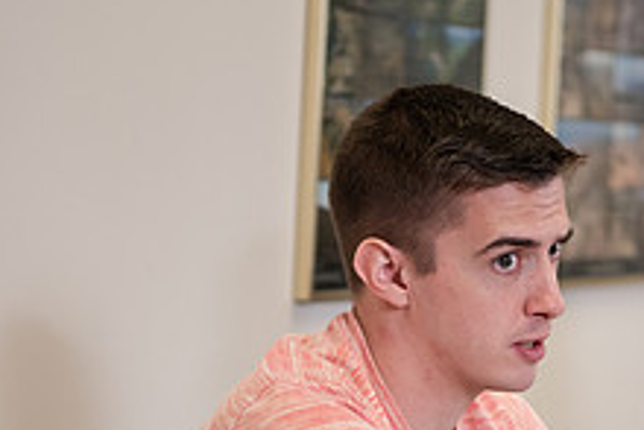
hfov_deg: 9.6
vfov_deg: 6.5
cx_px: 703
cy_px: 455
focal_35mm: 211
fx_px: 3777
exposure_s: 1/200
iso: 640
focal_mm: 80
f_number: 3.2
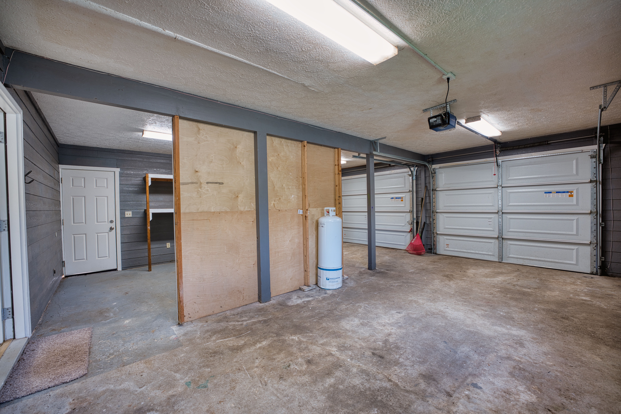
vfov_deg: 78.9
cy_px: 207
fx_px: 252
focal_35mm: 15
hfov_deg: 101.9
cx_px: 310
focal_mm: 14.6
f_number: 4
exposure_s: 1/8
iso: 50
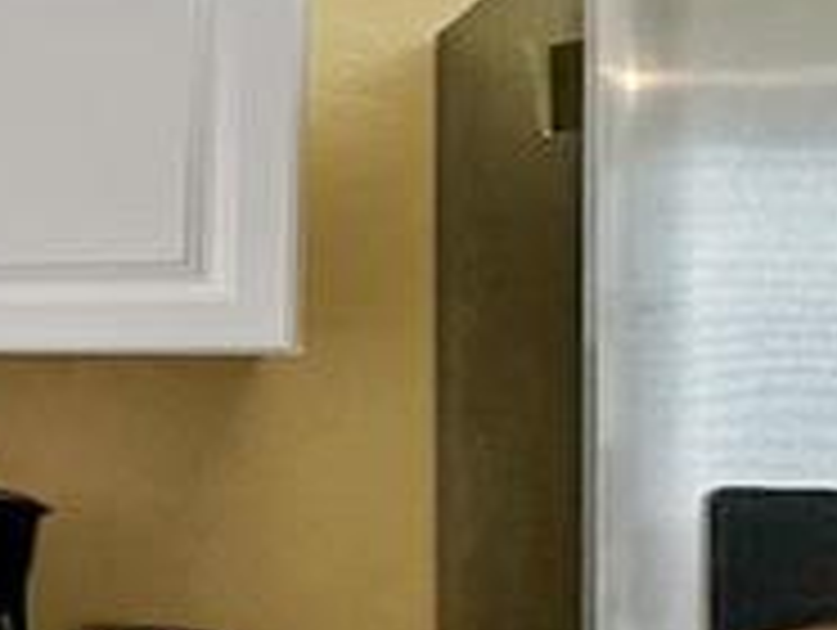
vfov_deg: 19.1
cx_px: -1359
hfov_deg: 13.6
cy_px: 450
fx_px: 1864
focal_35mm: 77
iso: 320
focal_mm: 2.22
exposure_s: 1/60
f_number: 2.2
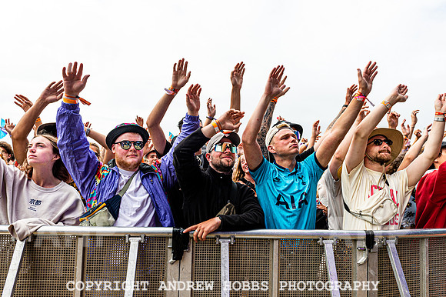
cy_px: 148
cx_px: 223
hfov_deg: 69.8
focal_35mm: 26
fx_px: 320
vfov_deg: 49.8
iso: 160
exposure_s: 1/400
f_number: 5.6
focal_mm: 24
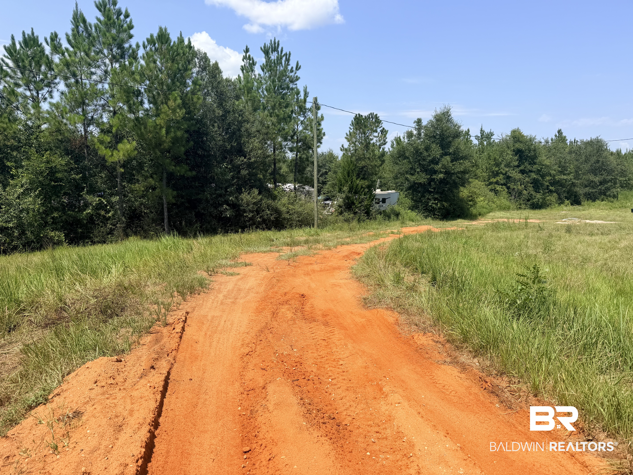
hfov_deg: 71.6
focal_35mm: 24
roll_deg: +1.3
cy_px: 238
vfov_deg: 56.8
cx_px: 316
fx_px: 439
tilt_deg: -6.0
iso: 80
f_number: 1.78
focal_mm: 6.76
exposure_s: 1/4167
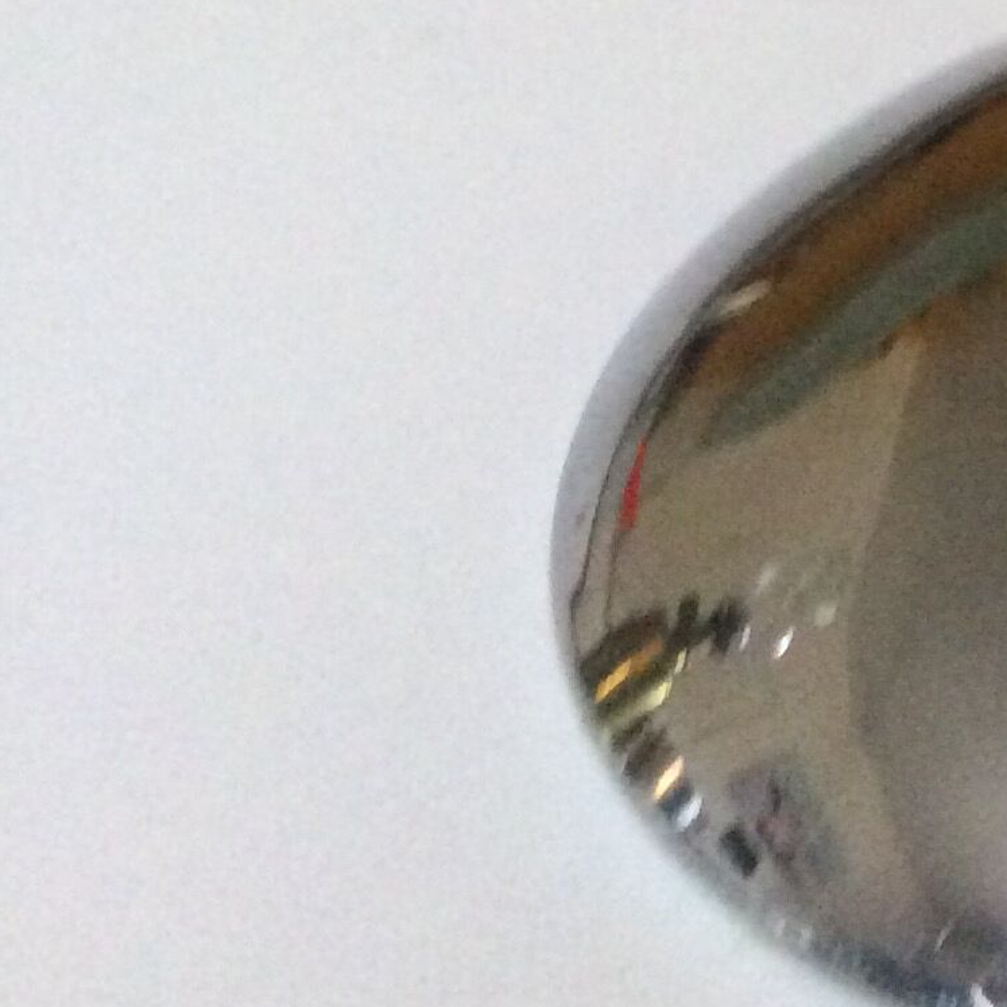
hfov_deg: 14.3
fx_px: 3686
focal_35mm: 112
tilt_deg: -22.1
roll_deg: -1.4
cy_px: -936
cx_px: 1635
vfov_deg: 13.5
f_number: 2.2
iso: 320
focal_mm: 4.15
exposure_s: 1/33
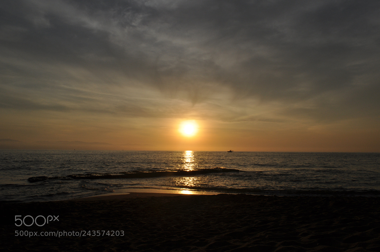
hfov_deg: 67.4
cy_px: 126
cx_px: 190
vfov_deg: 47.8
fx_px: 285
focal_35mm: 27
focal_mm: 18
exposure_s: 1/800
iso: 200
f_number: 13
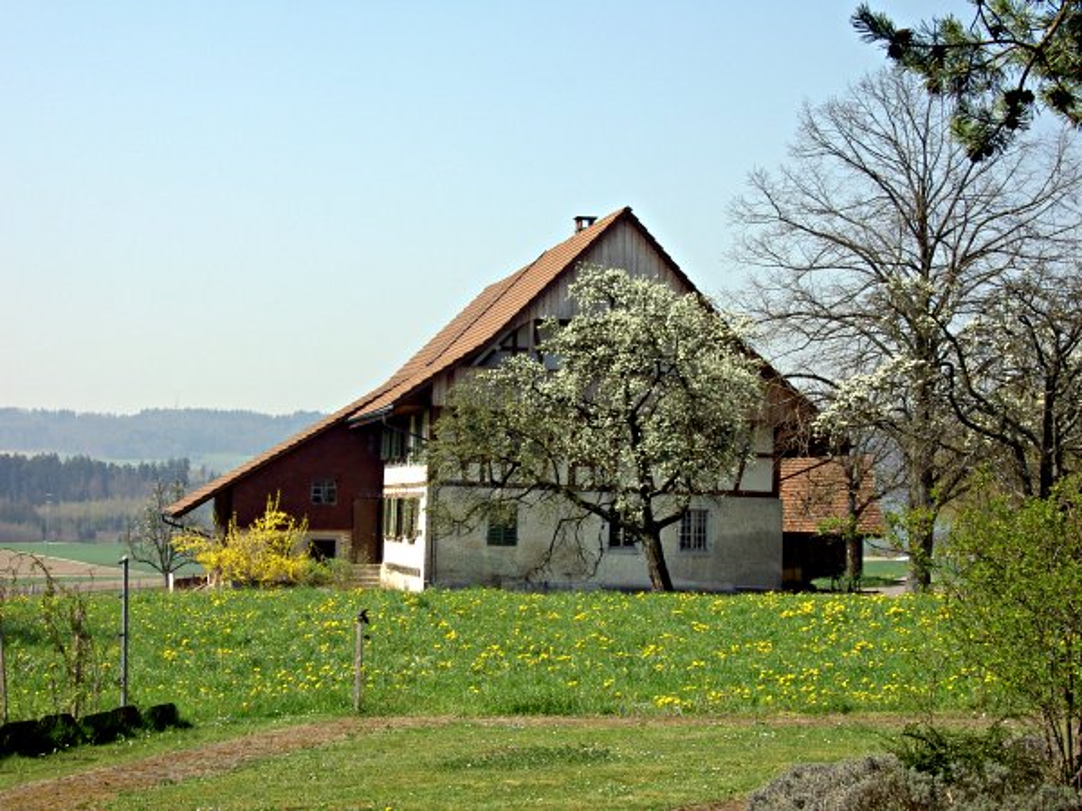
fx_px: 2344
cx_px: 541
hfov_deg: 26.0
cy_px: 406
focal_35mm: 75
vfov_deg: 19.6
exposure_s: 1/160
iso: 50
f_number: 7.1
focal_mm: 12.4
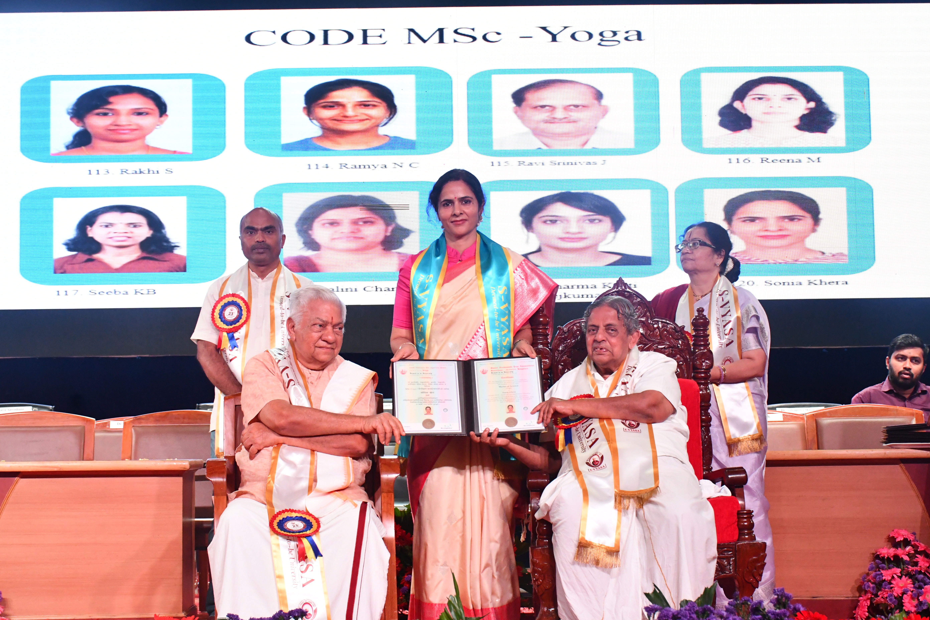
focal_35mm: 67
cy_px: 310
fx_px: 1731
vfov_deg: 20.3
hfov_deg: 30.1
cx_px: 465
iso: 3200
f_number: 7.1
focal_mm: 45
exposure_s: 1/200
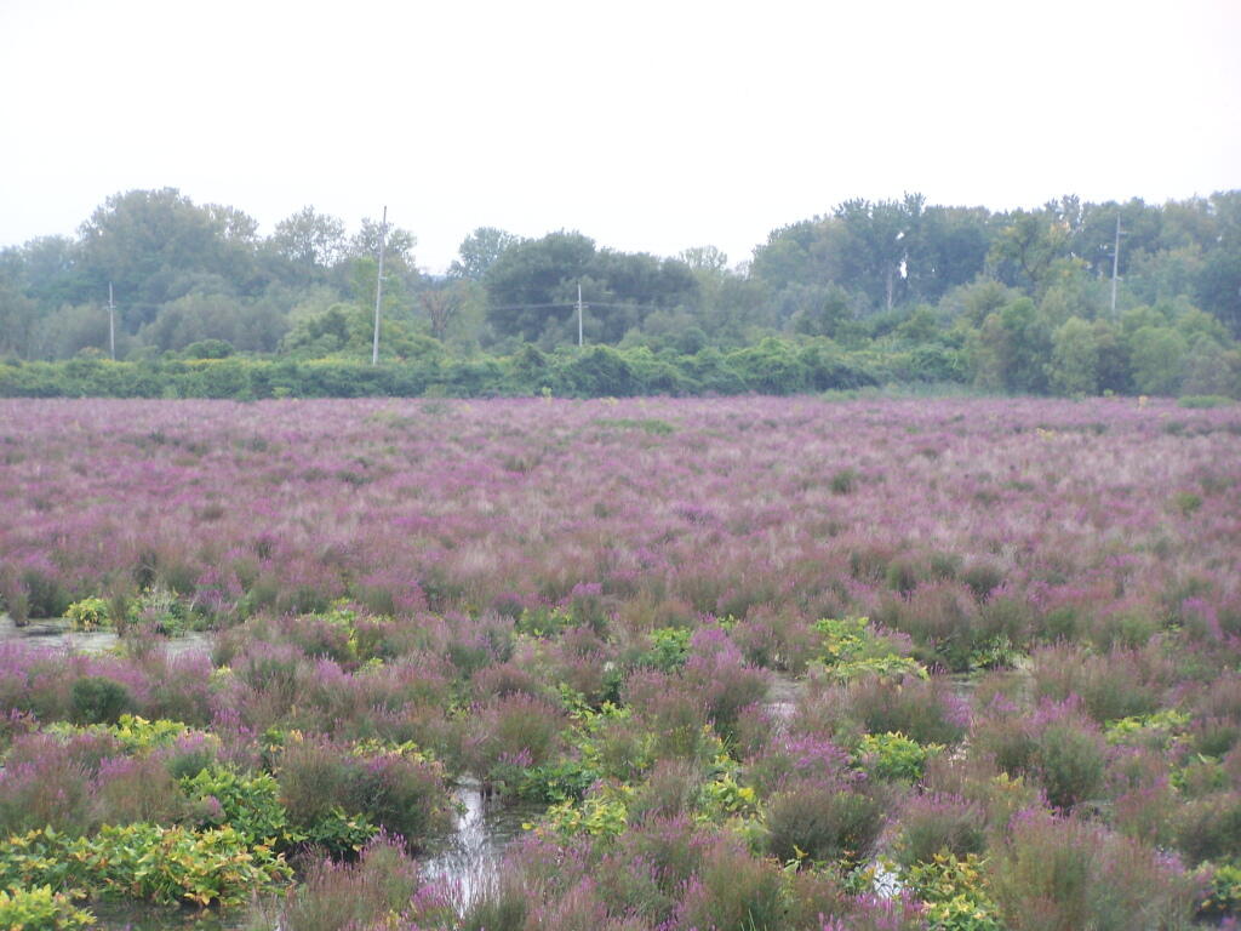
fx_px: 4983
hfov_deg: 14.2
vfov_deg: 10.7
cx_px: 620
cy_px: 466
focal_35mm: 139
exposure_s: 1/50
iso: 140
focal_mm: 23.1
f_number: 3.2
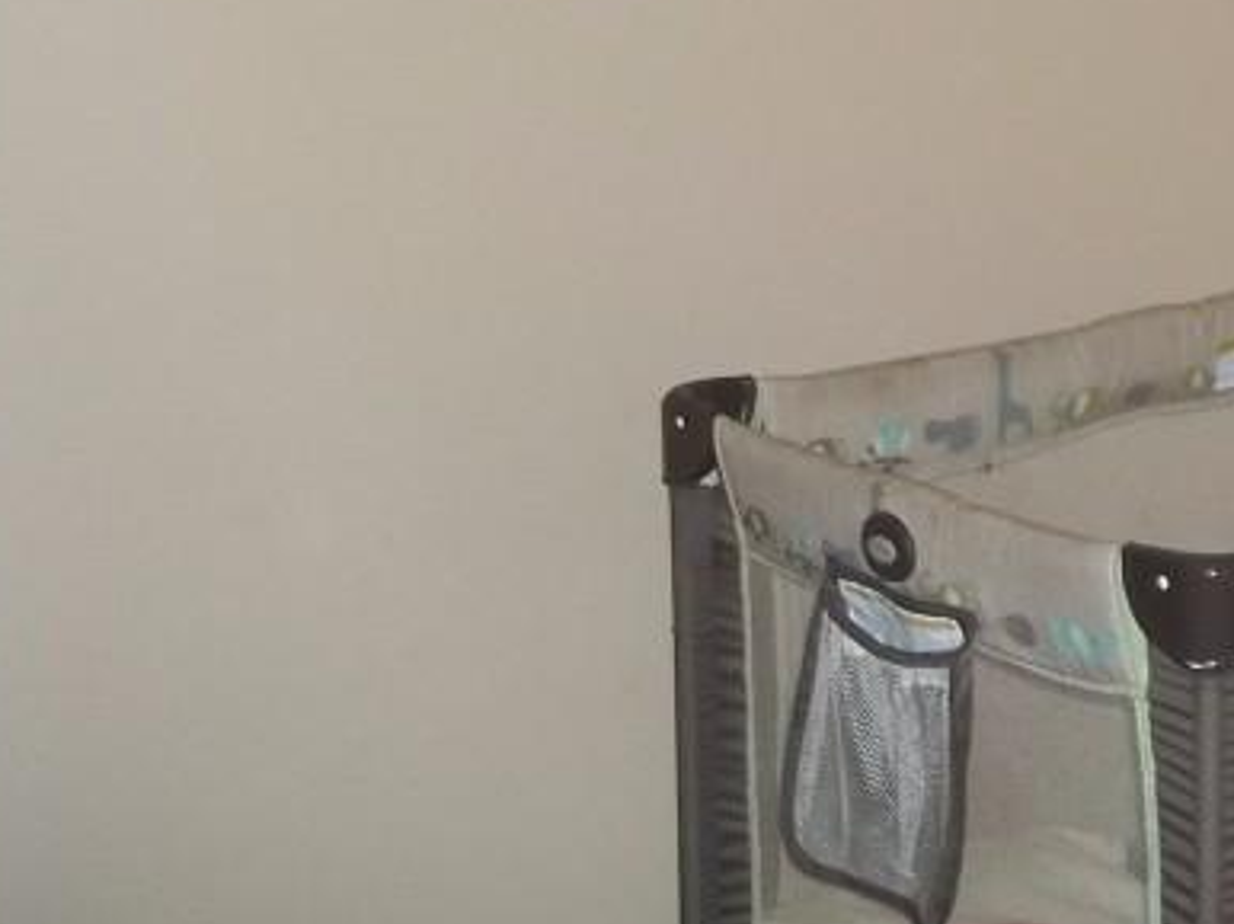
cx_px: 1595
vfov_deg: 17.0
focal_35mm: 85
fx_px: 3028
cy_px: 3
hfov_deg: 21.0
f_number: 2.9
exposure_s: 1/30
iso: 160
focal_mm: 5.7
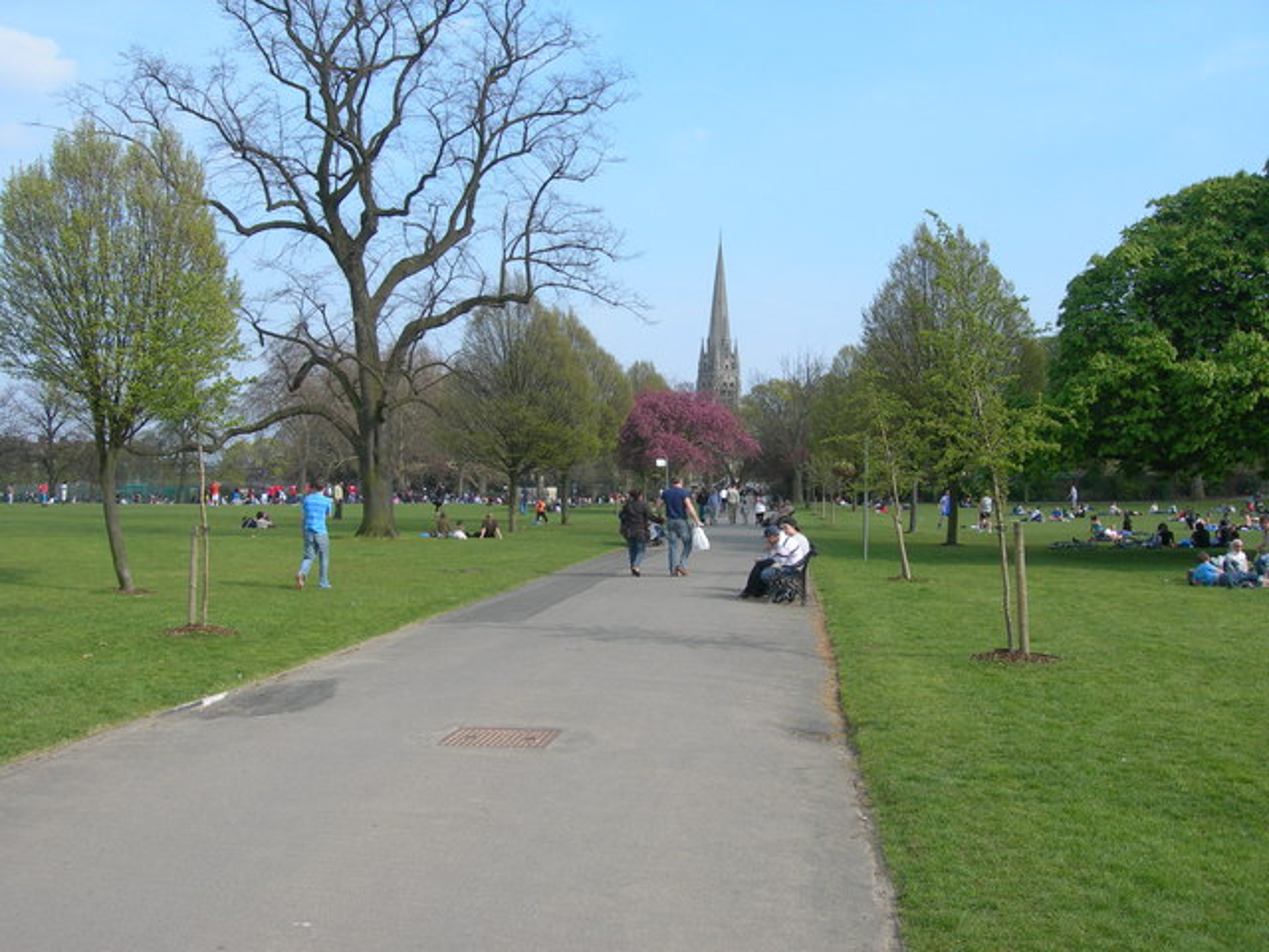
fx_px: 1393
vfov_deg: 37.7
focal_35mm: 38
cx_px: 634
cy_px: 476
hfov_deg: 49.0
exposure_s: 1/277
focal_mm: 7.8
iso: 50
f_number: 4.8
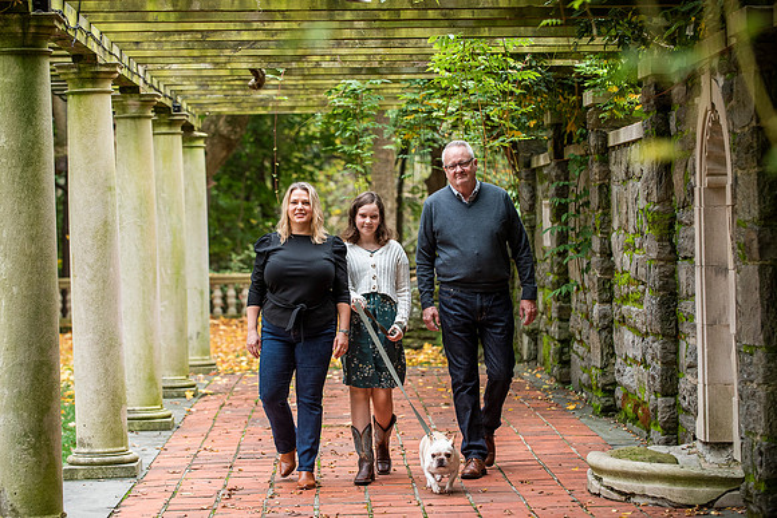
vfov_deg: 13.2
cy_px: 257
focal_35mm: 104
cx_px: 376
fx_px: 2240
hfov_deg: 19.7
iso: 800
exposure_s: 1/200
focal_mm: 98
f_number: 4
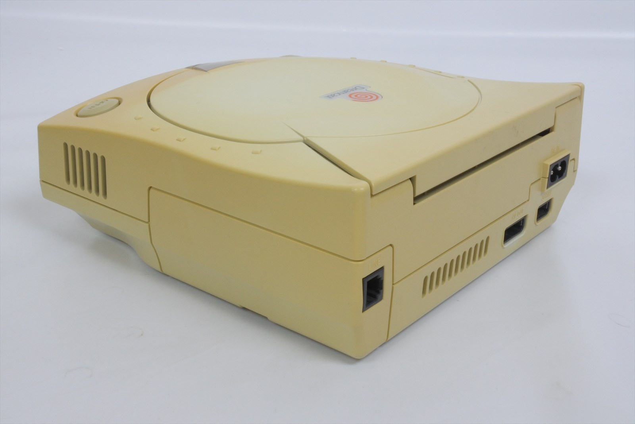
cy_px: 212
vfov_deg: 29.2
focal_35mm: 46
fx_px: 811
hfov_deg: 42.7
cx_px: 318
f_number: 14
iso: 800
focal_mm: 17.2
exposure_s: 1/13
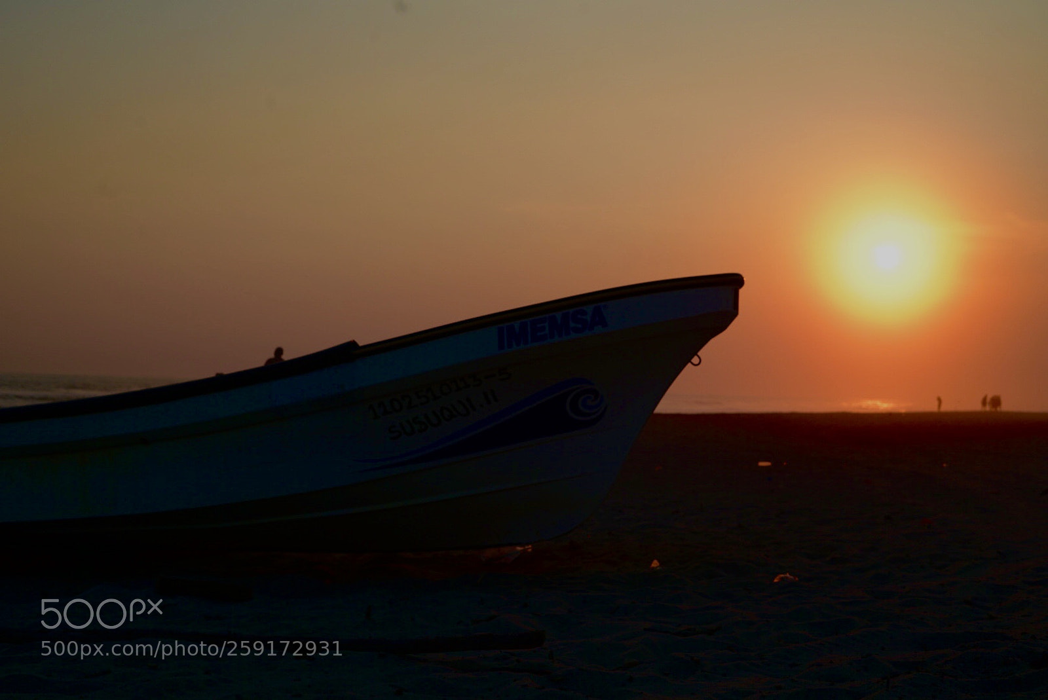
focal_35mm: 50
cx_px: 524
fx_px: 1456
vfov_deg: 27.0
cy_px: 350
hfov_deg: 39.6
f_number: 7.1
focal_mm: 50
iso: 100
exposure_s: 1/400
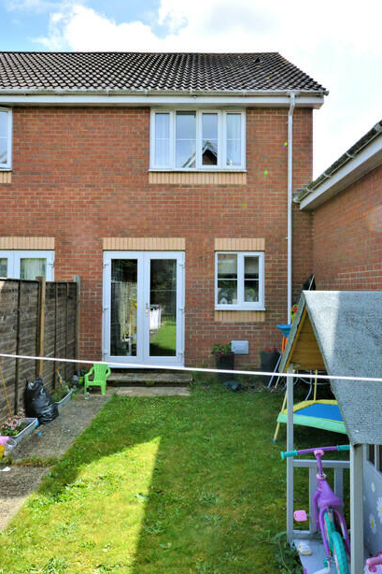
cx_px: 196
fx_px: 398
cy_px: 277
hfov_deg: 51.3
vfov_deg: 71.5
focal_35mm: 25
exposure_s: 1/320
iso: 400
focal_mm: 10
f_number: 10
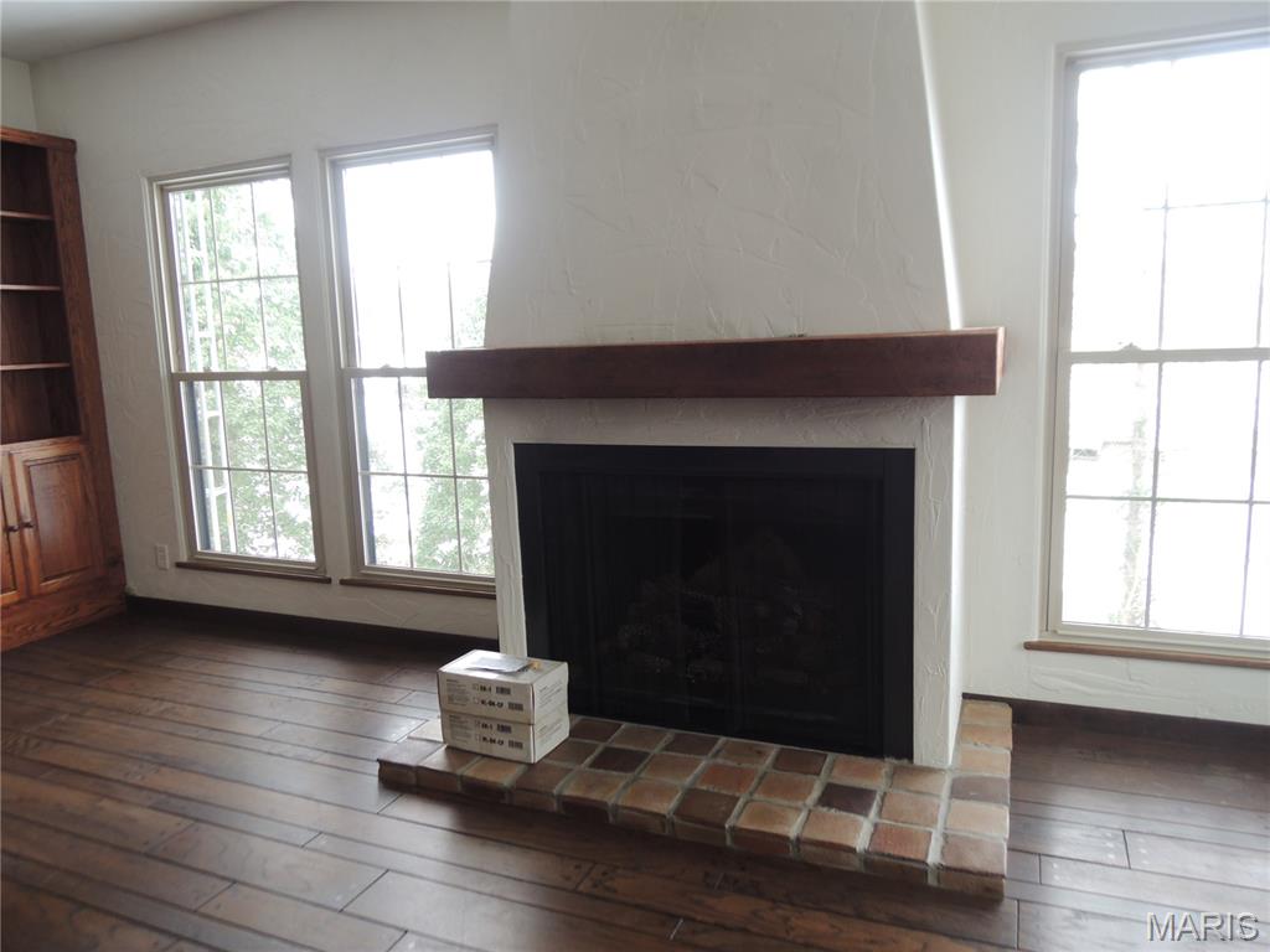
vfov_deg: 56.8
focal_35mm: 24
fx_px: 881
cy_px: 476
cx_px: 635
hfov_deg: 71.6
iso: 110
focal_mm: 4.3
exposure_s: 1/30
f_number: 2.8
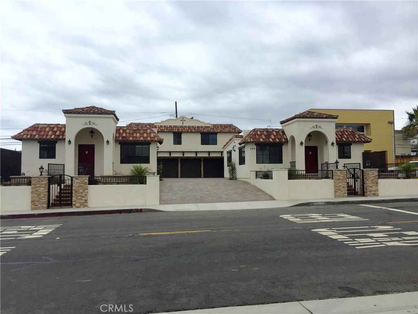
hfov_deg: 61.7
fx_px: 350
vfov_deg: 48.2
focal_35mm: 29
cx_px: 209
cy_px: 157
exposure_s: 1/1883
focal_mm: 4.15
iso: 32
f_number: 2.2
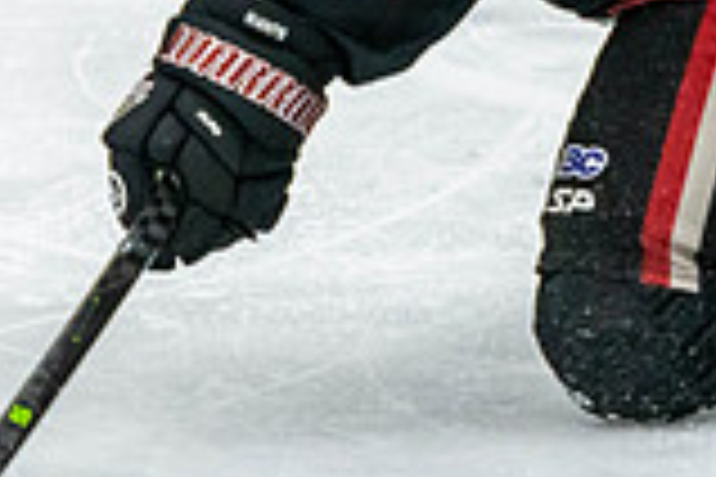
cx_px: 412
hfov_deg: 3.0
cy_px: -509
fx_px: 13822
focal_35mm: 695
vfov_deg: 2.0
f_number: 2.8
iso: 2500
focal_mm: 155
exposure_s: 1/640
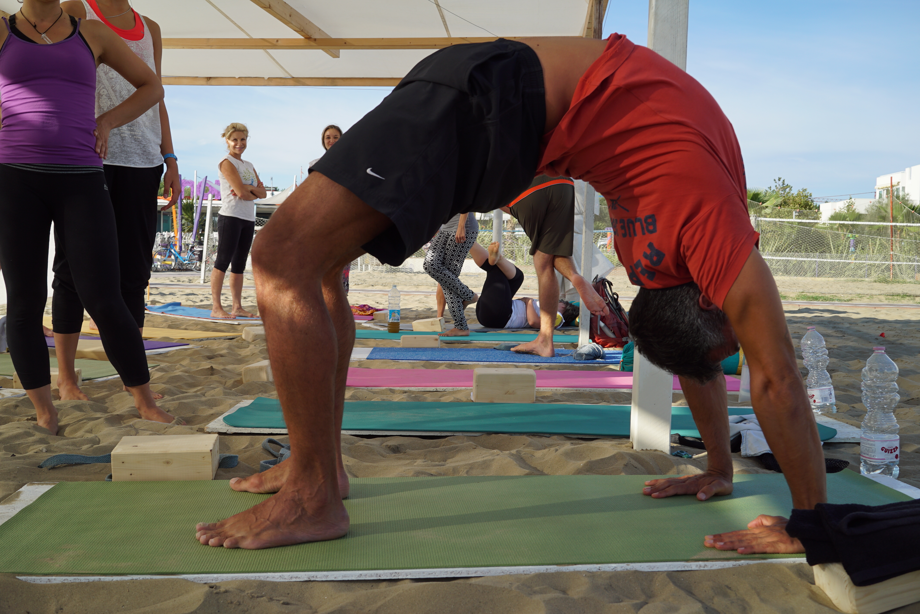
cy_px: 307
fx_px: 895
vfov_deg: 37.9
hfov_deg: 54.4
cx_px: 460
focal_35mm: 35
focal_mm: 35
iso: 100
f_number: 9
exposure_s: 1/160
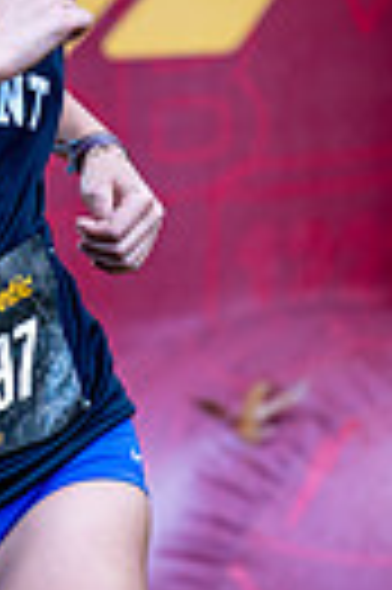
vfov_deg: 3.2
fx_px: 10431
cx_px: -144
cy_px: 396
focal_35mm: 637
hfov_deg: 2.2
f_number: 2.8
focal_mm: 185
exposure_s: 1/1000
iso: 800
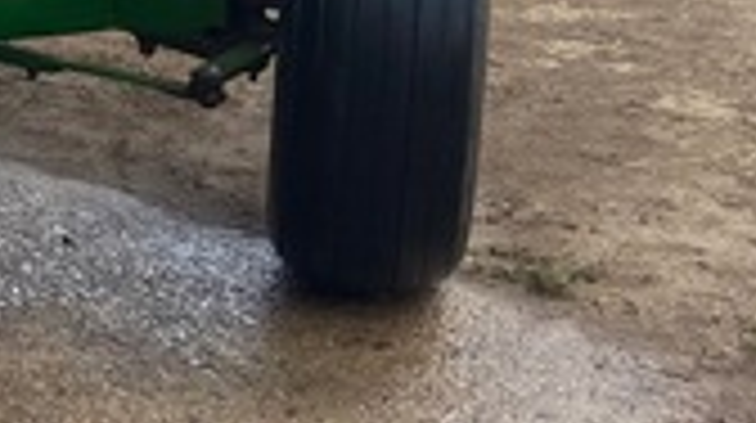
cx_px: -747
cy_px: -166
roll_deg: +0.8
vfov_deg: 8.8
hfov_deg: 13.6
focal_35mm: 135
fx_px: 2703
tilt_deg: -14.0
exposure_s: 1/1866
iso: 32
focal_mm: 4.25
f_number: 1.8
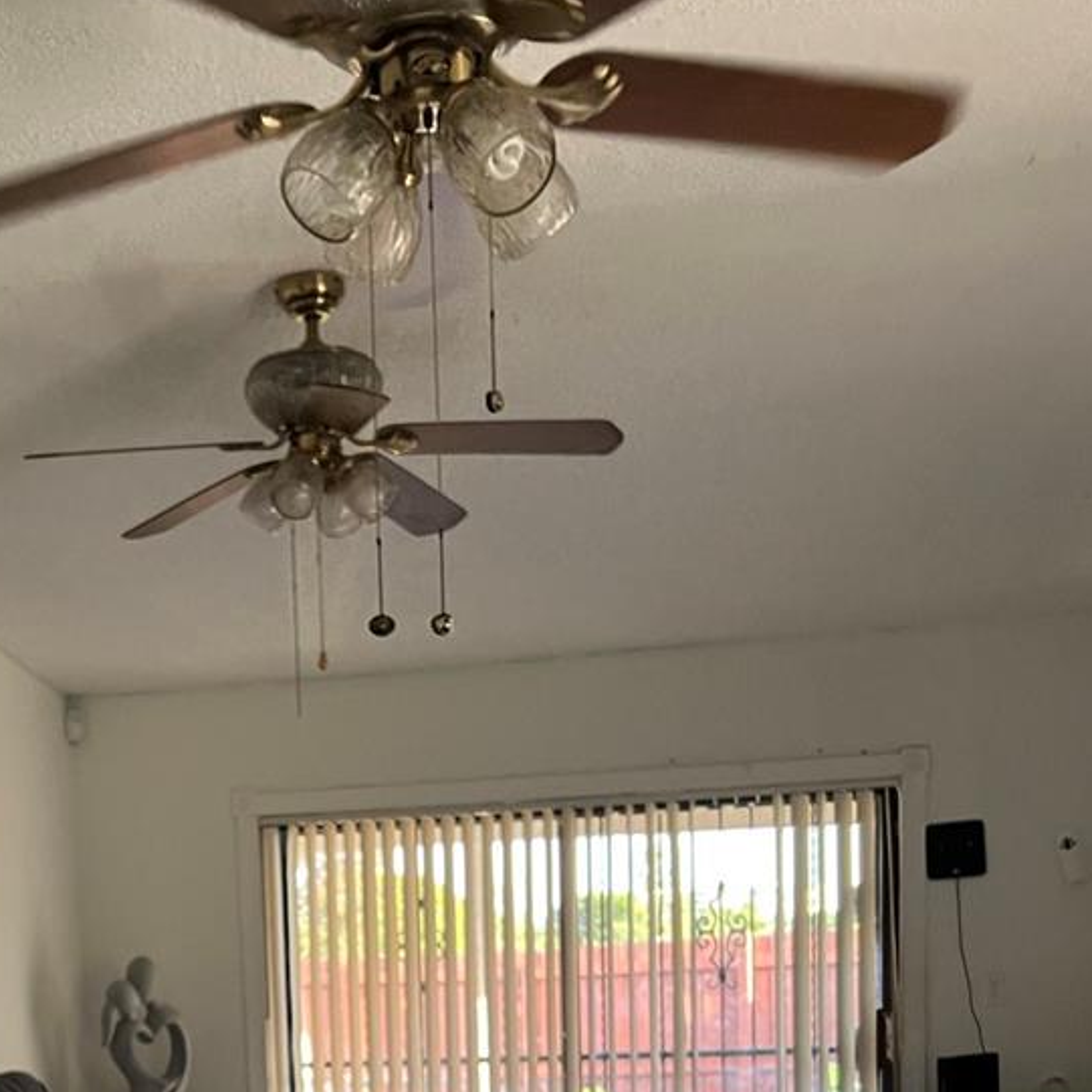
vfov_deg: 30.7
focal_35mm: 51
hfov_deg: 32.7
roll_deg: +2.9
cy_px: 1126
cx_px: 266
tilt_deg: -4.9
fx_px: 1820
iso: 200
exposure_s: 1/60
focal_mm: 5.7
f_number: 1.5
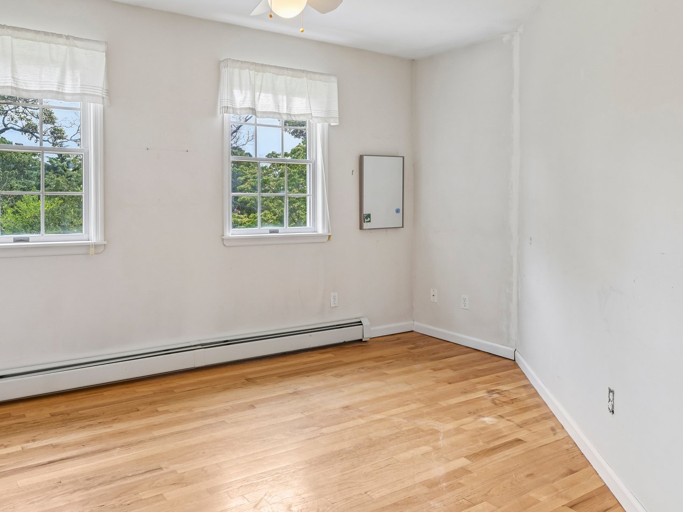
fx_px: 552
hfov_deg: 62.8
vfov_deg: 49.4
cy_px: 202
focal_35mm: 28
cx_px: 267
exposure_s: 1/30
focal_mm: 18
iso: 250
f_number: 9
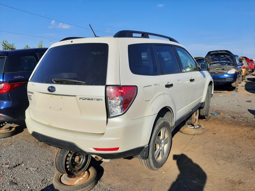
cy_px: 96
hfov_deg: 67.3
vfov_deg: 53.1
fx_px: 192
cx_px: 128
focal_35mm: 26
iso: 40
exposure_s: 1/2242
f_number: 1.7
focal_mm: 3.92
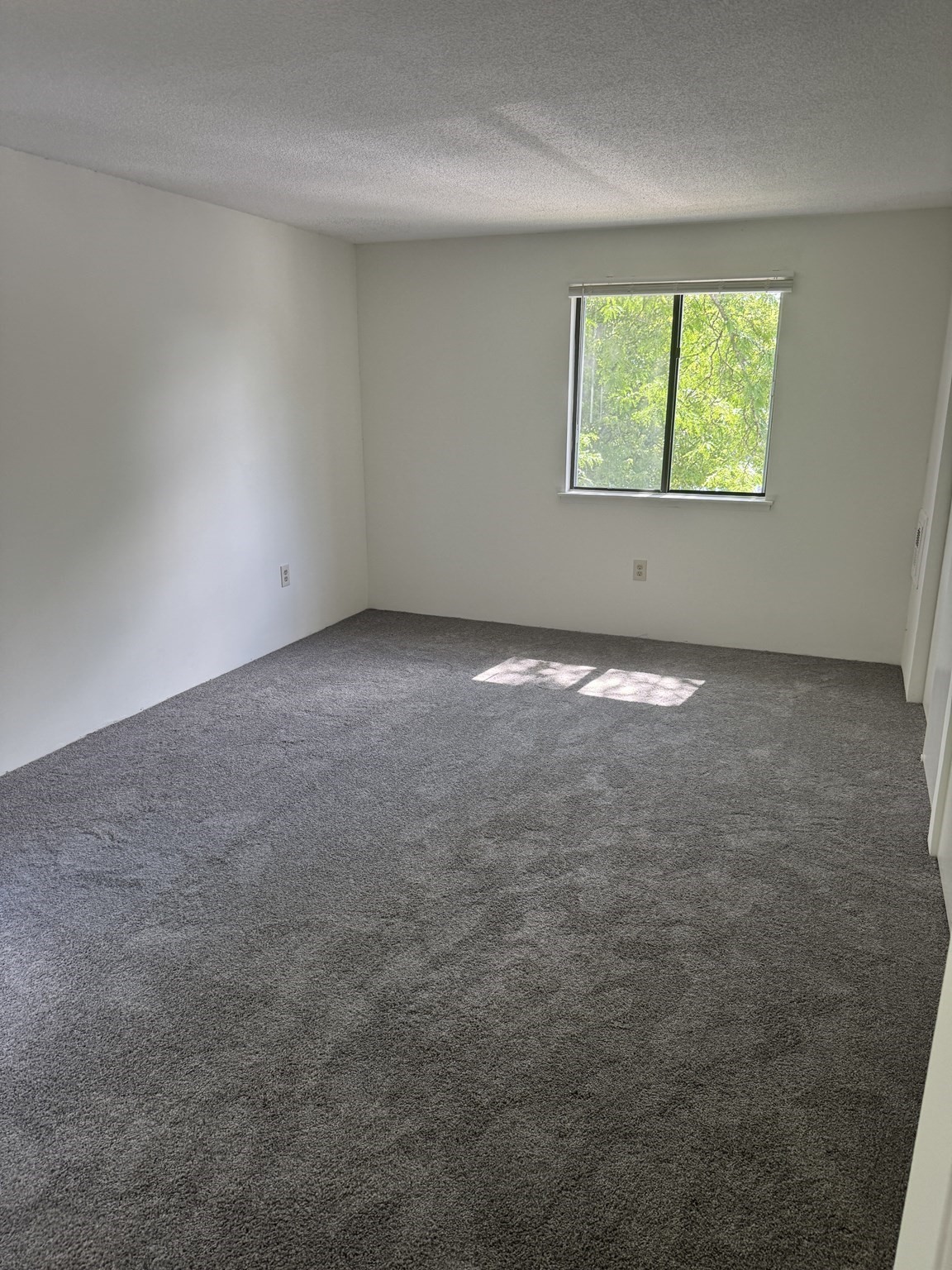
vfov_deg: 71.6
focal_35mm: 24
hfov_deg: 56.8
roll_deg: +0.7
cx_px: 476
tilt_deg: -15.9
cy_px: 635
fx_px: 880
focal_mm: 6.76
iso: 125
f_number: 1.78
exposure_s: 1/120
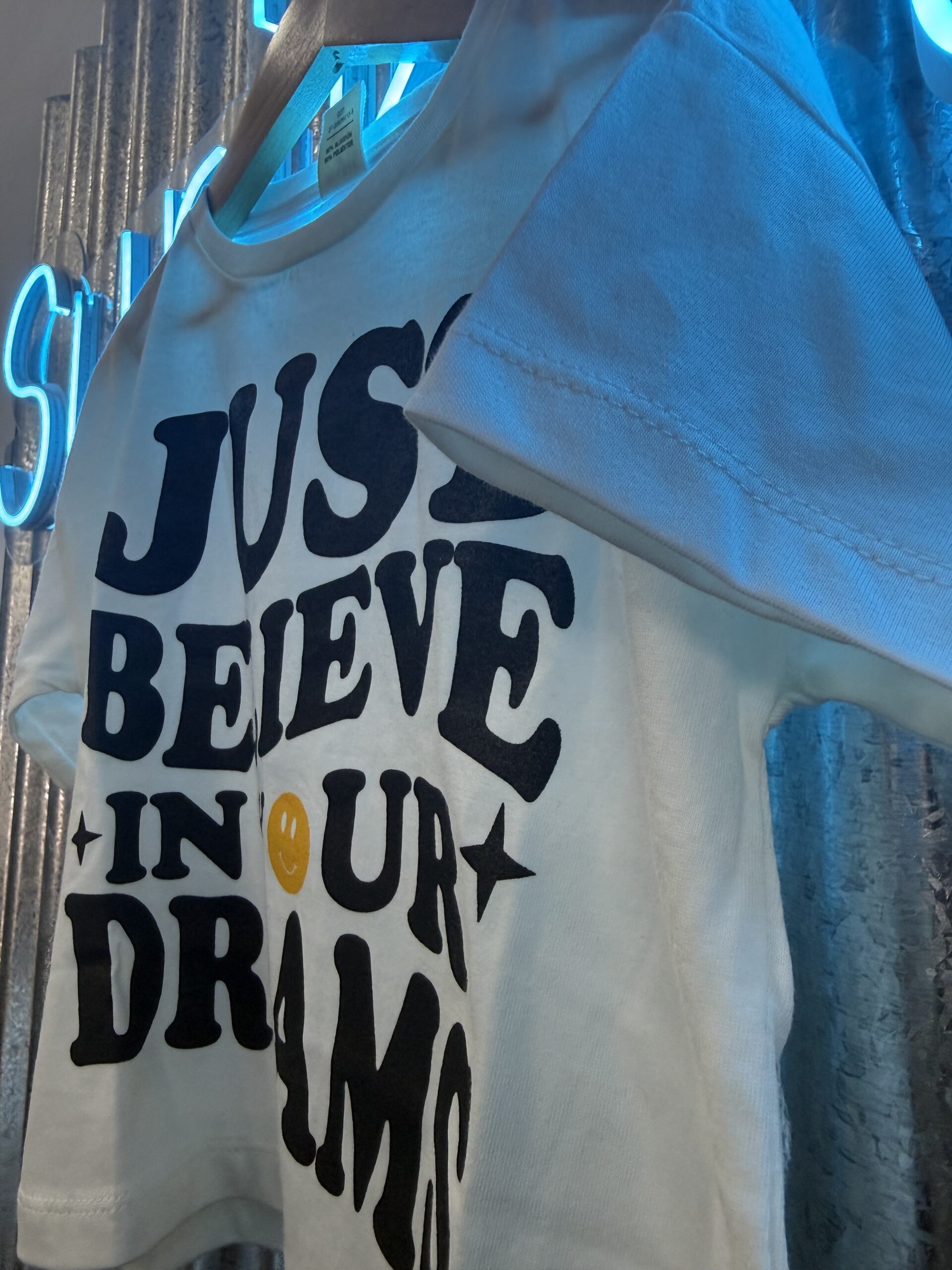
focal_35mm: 24
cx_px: 476
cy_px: 635
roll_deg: -1.2
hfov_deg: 56.8
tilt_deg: +7.2
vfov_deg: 71.6
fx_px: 880
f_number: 2.2
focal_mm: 2.22
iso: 160
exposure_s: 1/100
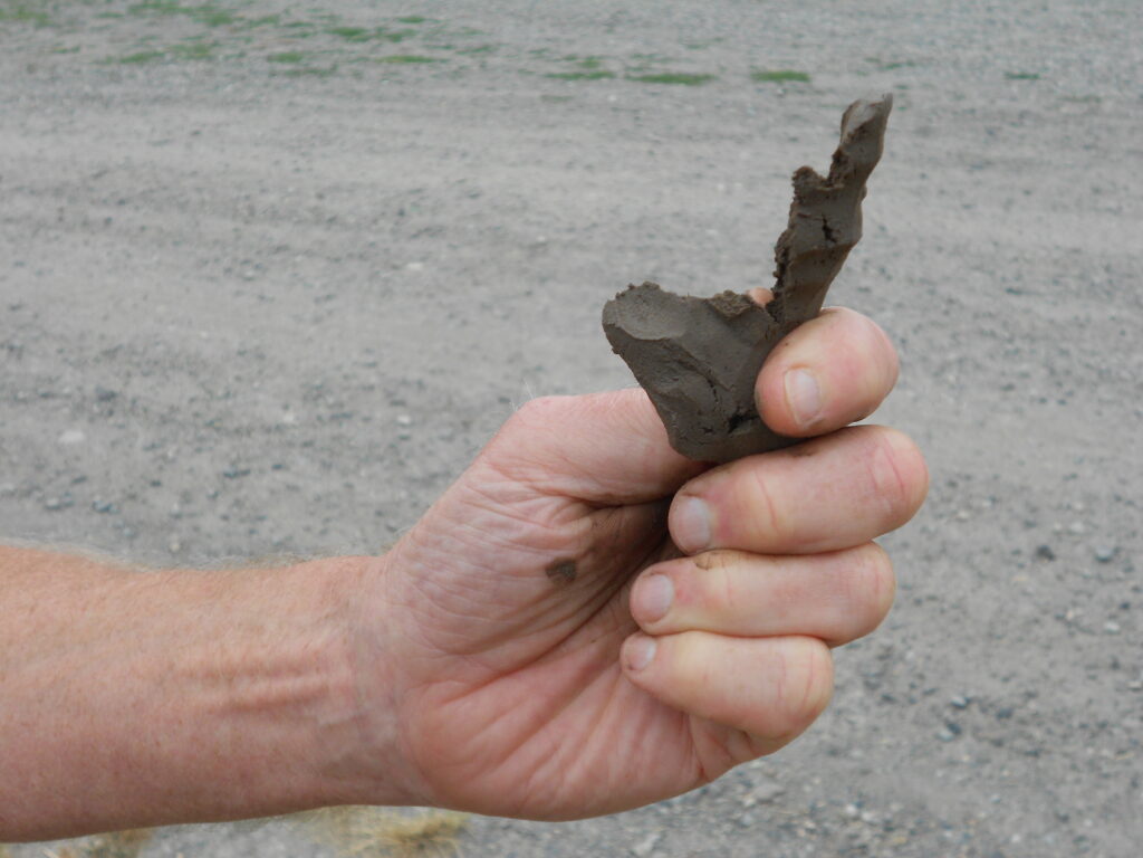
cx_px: 572
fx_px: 1420
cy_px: 429
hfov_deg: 43.9
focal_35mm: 43
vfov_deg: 33.6
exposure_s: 1/250
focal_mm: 7.7
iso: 80
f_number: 4.2
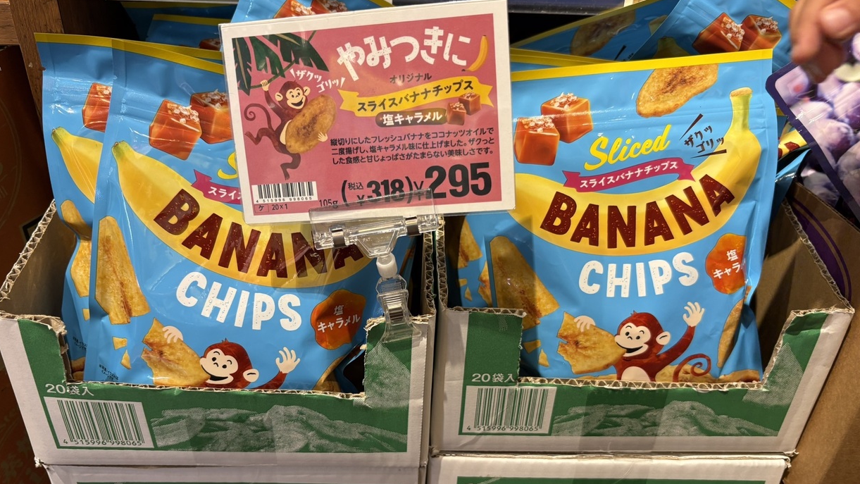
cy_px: 275
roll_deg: -2.3
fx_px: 661
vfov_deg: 40.1
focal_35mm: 29
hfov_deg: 66.1
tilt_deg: -31.3
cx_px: 432
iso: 100
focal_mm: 5.96
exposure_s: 1/60
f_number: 1.6
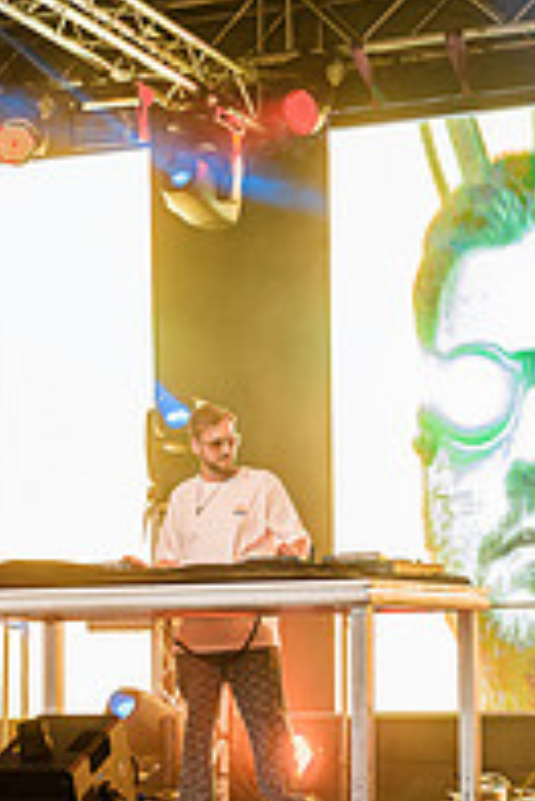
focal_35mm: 131
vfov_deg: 15.6
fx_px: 2915
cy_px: 580
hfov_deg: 10.5
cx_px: 278
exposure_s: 1/160
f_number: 2.2
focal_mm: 57
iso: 250
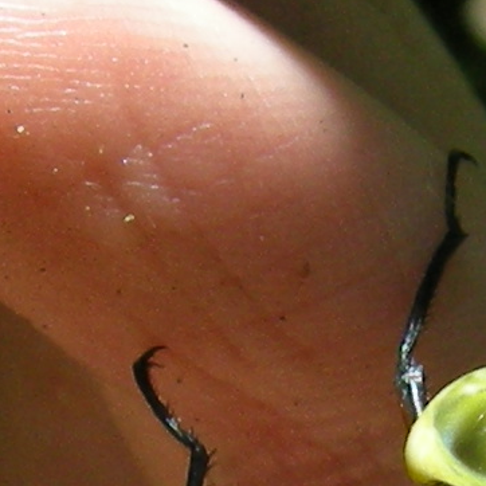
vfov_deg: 5.3
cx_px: 465
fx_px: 5099
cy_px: 1077
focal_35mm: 321
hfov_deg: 5.4
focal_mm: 7.5
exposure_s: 1/330
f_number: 3.8
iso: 100
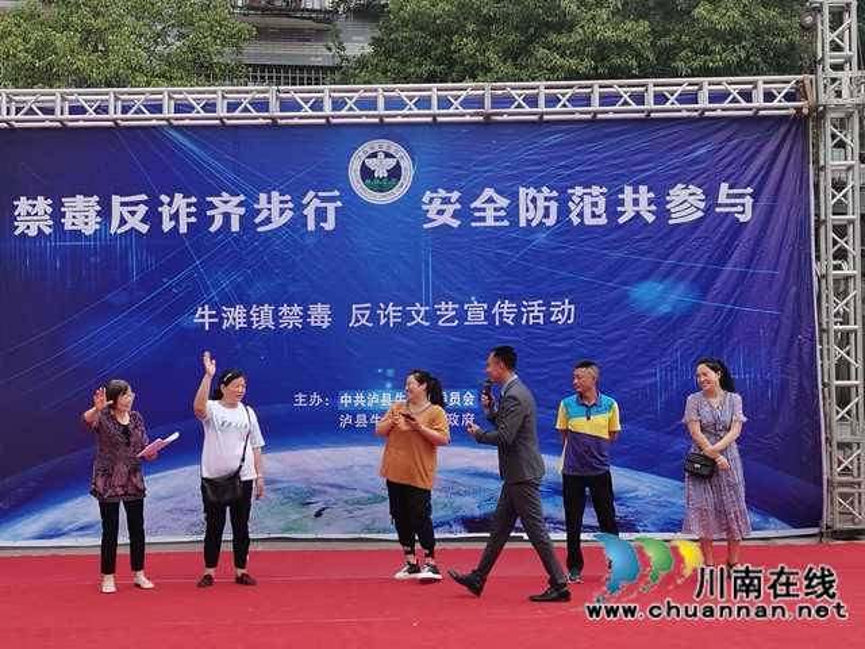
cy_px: 324
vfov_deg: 28.0
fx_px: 1299
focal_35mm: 52
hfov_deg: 36.8
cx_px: 432
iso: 50
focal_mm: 4.75
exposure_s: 1/611
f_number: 1.8
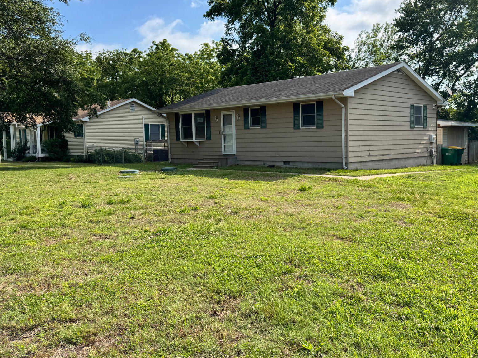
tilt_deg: -3.0
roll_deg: +0.9
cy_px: 163
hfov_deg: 55.9
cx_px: 307
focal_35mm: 32
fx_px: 442
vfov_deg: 44.1
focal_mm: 6.76
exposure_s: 1/2833
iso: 80
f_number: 1.78
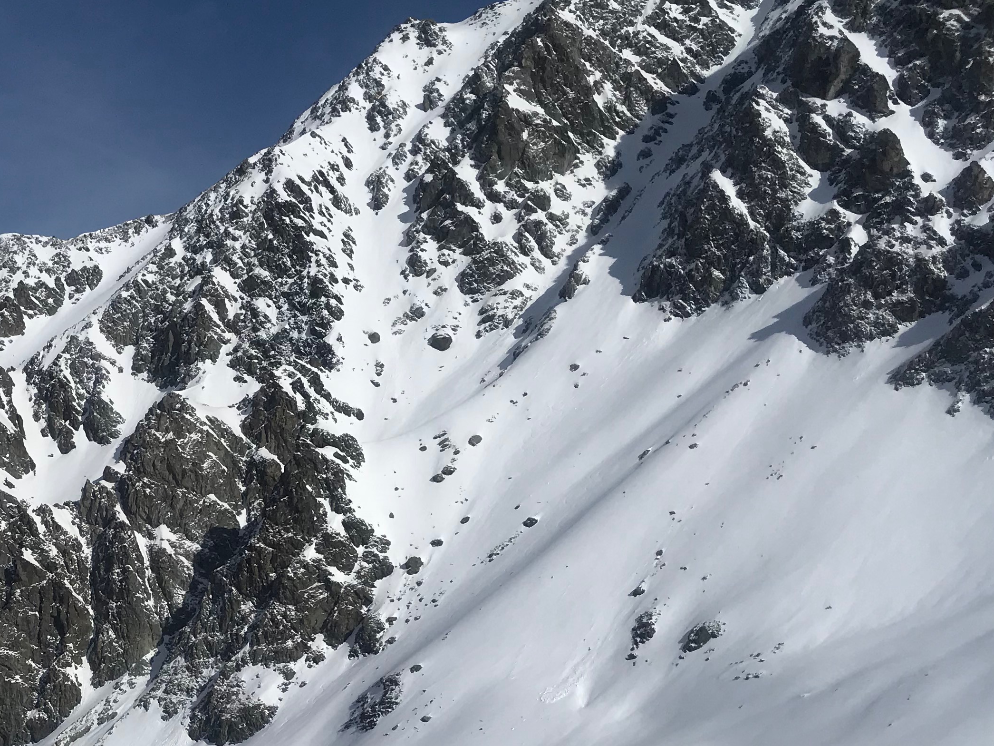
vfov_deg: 26.5
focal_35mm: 54
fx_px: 1551
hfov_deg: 34.1
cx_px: 155
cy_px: 598
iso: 25
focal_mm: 3.99
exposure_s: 1/13699
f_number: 1.8
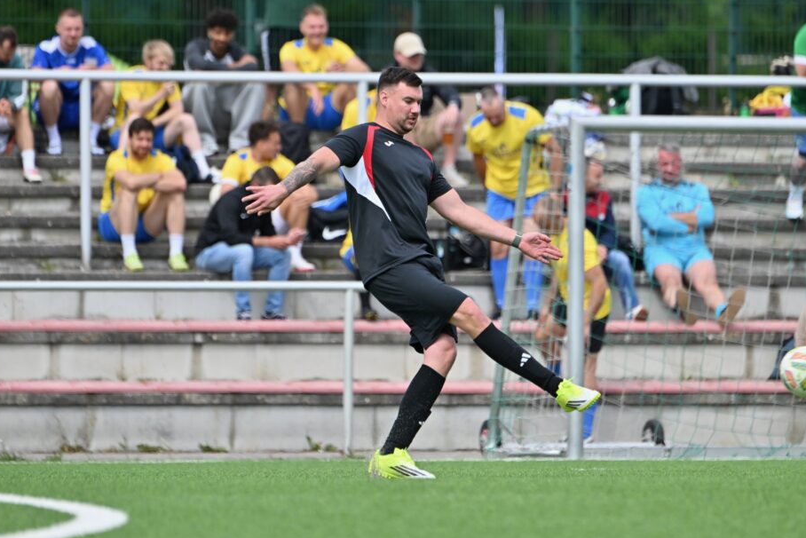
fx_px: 10100
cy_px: 268
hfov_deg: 4.6
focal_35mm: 451
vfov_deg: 3.1
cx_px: 416
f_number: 5.6
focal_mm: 400
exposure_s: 1/1600
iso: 400
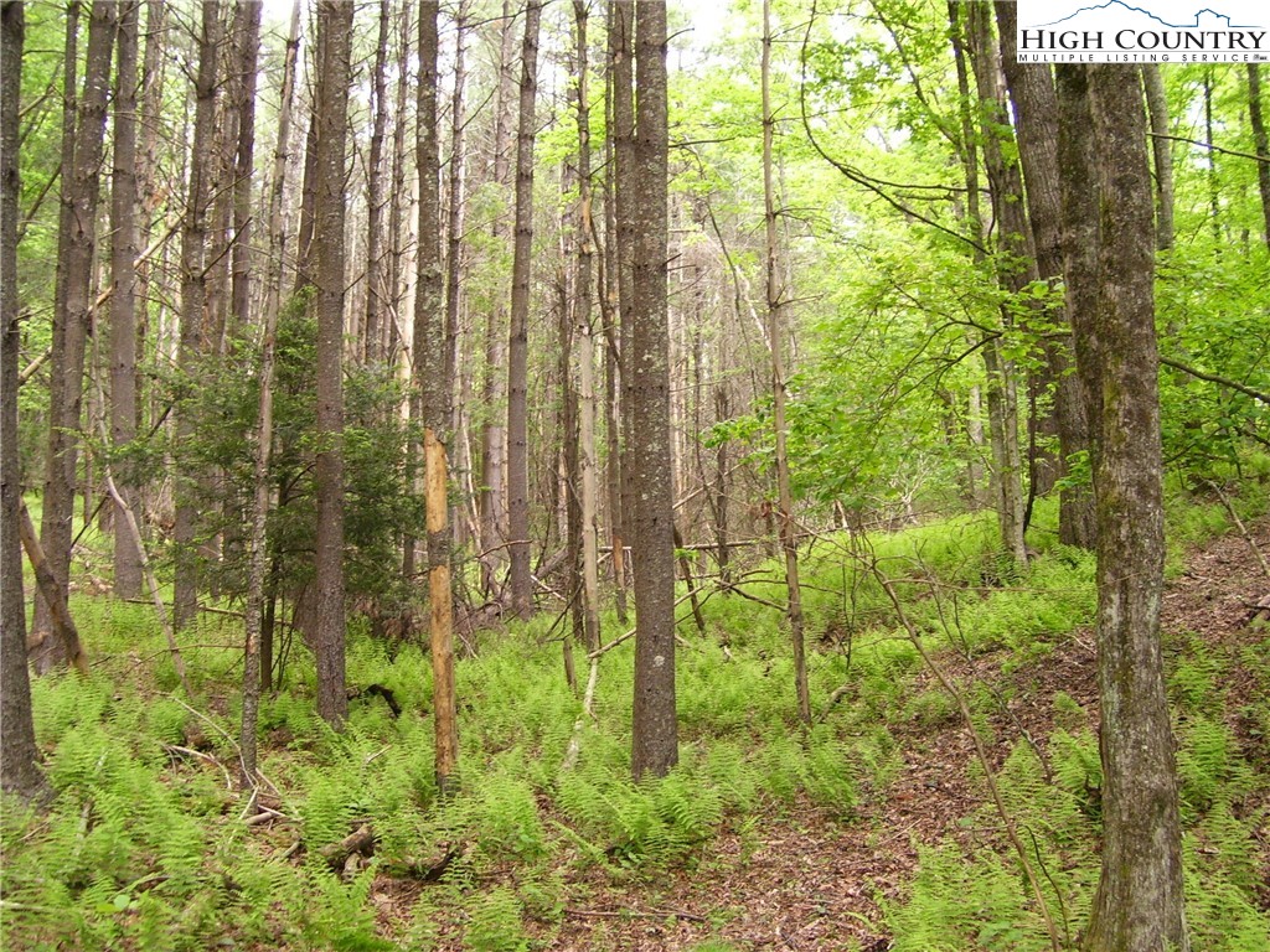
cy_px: 476
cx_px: 635
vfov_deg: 38.7
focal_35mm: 37
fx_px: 1357
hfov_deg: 50.1
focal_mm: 6
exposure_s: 1/90
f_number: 2.7
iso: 125
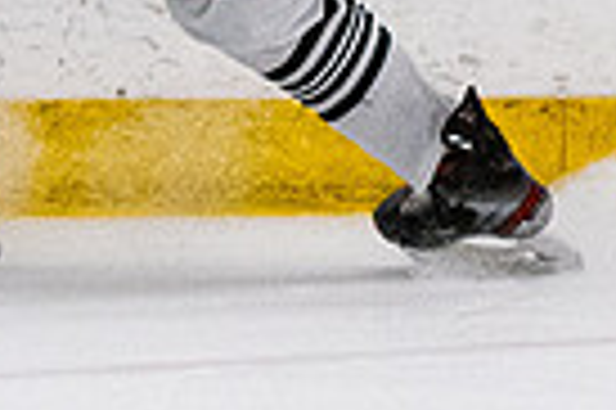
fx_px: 21910
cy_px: -601
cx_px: -58
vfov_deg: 1.1
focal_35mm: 1282
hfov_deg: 1.6
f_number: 2.8
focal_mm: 98
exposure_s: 1/800
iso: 1600
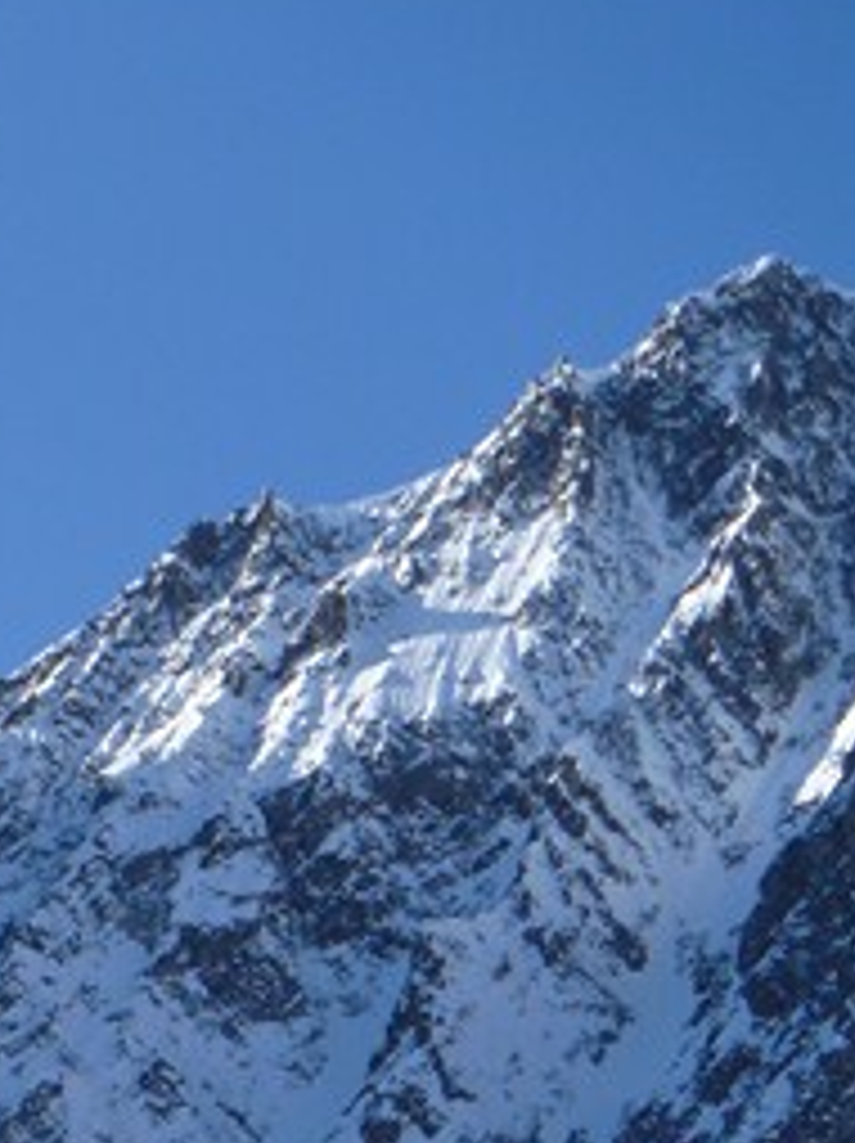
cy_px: 1737
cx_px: -446
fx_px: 6862
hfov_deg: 7.0
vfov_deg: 9.3
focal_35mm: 208
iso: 80
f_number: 5
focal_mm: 11.8
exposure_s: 1/320
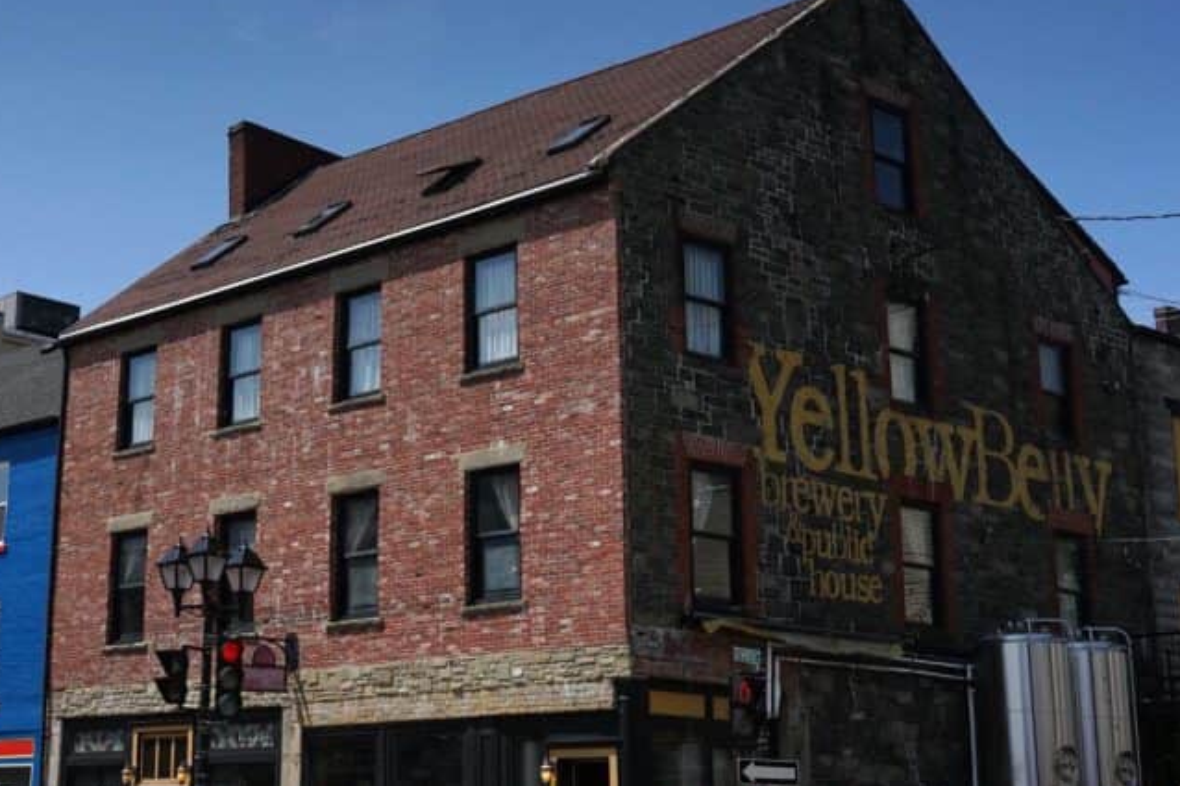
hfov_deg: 37.0
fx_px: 1737
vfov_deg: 25.5
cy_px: 436
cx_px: 357
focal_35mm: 53
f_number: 5.6
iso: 800
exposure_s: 1/6400
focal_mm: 33
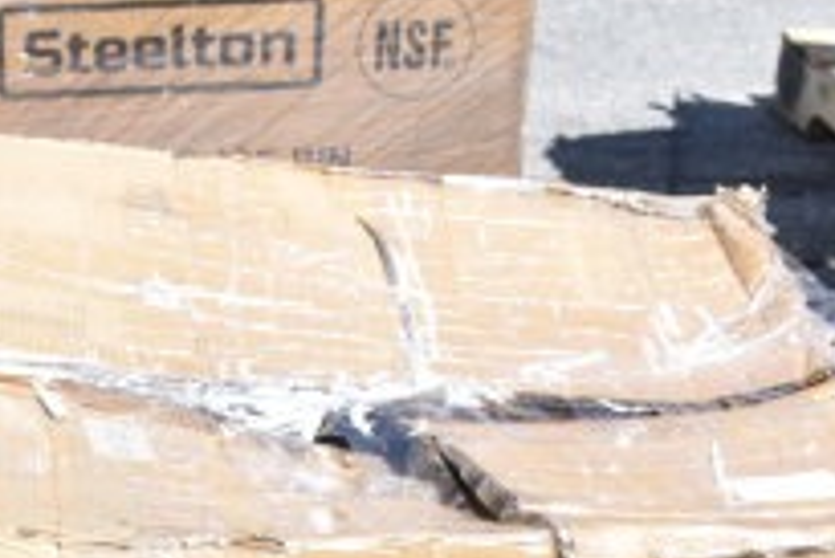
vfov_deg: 11.9
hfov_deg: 17.4
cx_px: -196
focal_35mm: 111
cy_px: 743
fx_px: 2588
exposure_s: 1/250
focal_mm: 25
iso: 200
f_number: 8
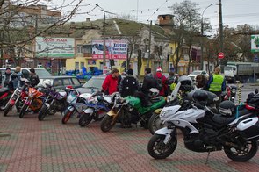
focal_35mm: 57
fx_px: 410
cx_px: 88
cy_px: 90
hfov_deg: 34.8
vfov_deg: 23.7
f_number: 4.5
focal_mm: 28
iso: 100
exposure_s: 1/90
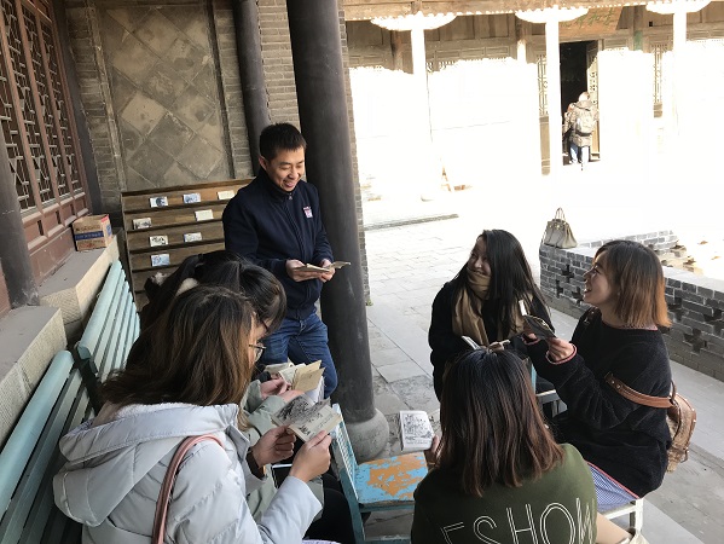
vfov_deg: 49.8
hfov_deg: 63.4
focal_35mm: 28
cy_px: 272
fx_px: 586
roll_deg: +4.2
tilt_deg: -14.1
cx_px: 362
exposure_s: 1/103
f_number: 1.8
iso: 20
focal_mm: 3.99
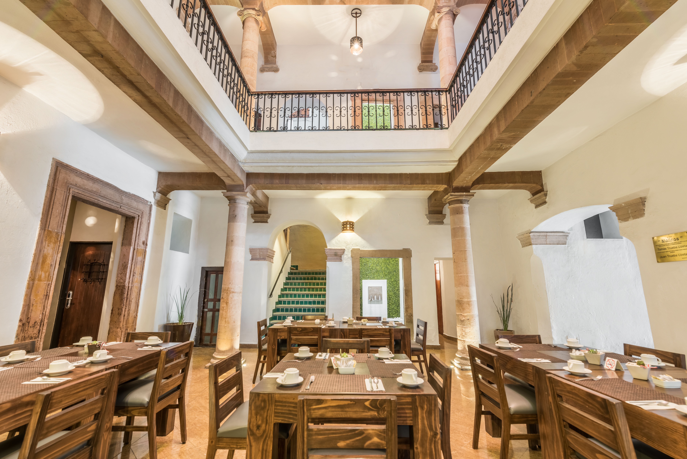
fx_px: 286
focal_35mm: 15
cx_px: 344
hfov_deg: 100.4
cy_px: 230
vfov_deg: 77.4
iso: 100
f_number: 5.6
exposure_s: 1/1.25
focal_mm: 15
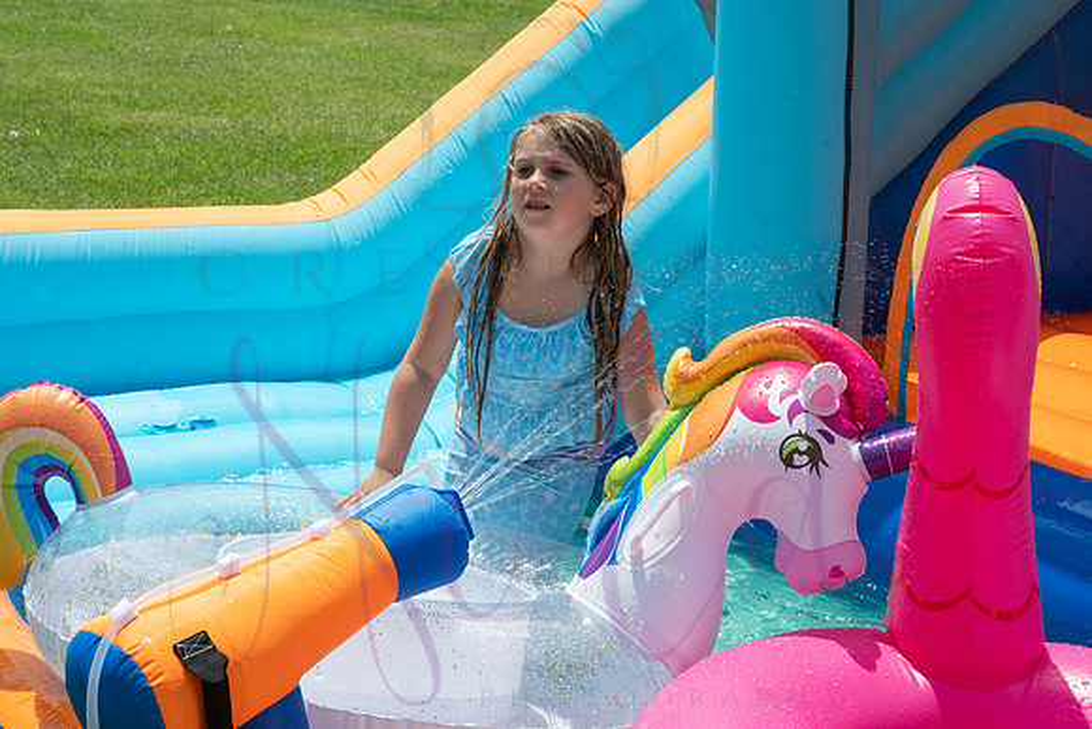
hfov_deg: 25.7
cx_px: 553
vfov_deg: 17.3
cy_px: 363
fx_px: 2392
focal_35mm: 79
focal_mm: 74
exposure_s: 1/400
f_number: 14
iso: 400
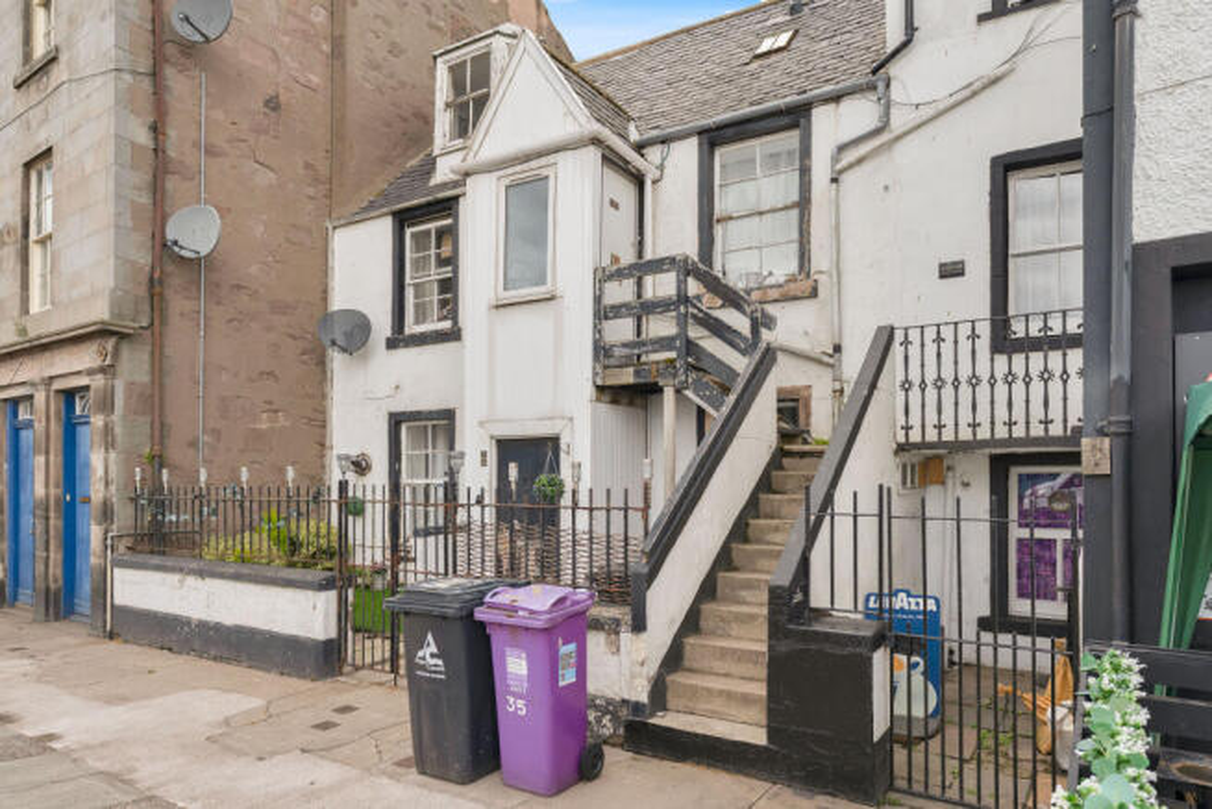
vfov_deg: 57.3
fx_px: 741
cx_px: 606
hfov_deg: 78.6
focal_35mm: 22
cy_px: 404
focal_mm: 22
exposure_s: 1/250
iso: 200
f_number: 5.6
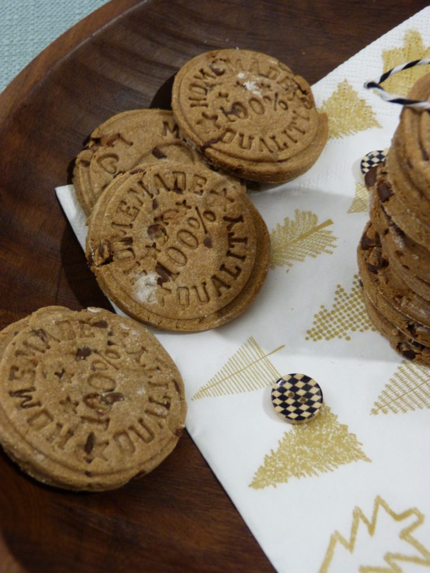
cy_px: 286
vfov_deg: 45.8
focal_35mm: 41
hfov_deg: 35.1
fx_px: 679
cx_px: 215
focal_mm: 7.1
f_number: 3.1
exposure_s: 1/8
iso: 400
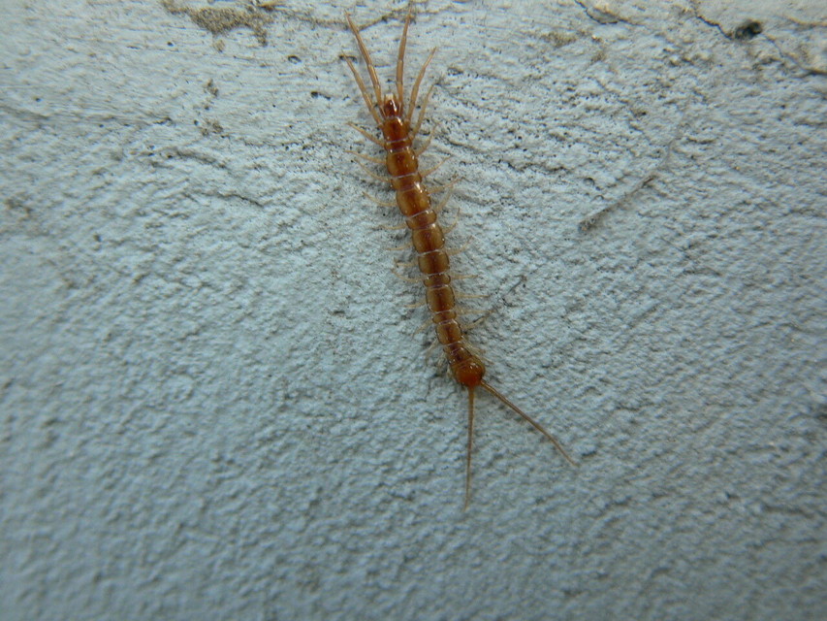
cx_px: 414
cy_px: 310
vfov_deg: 16.4
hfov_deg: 21.8
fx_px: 2150
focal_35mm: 90
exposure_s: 1/60
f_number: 2.8
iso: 150
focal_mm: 14.9
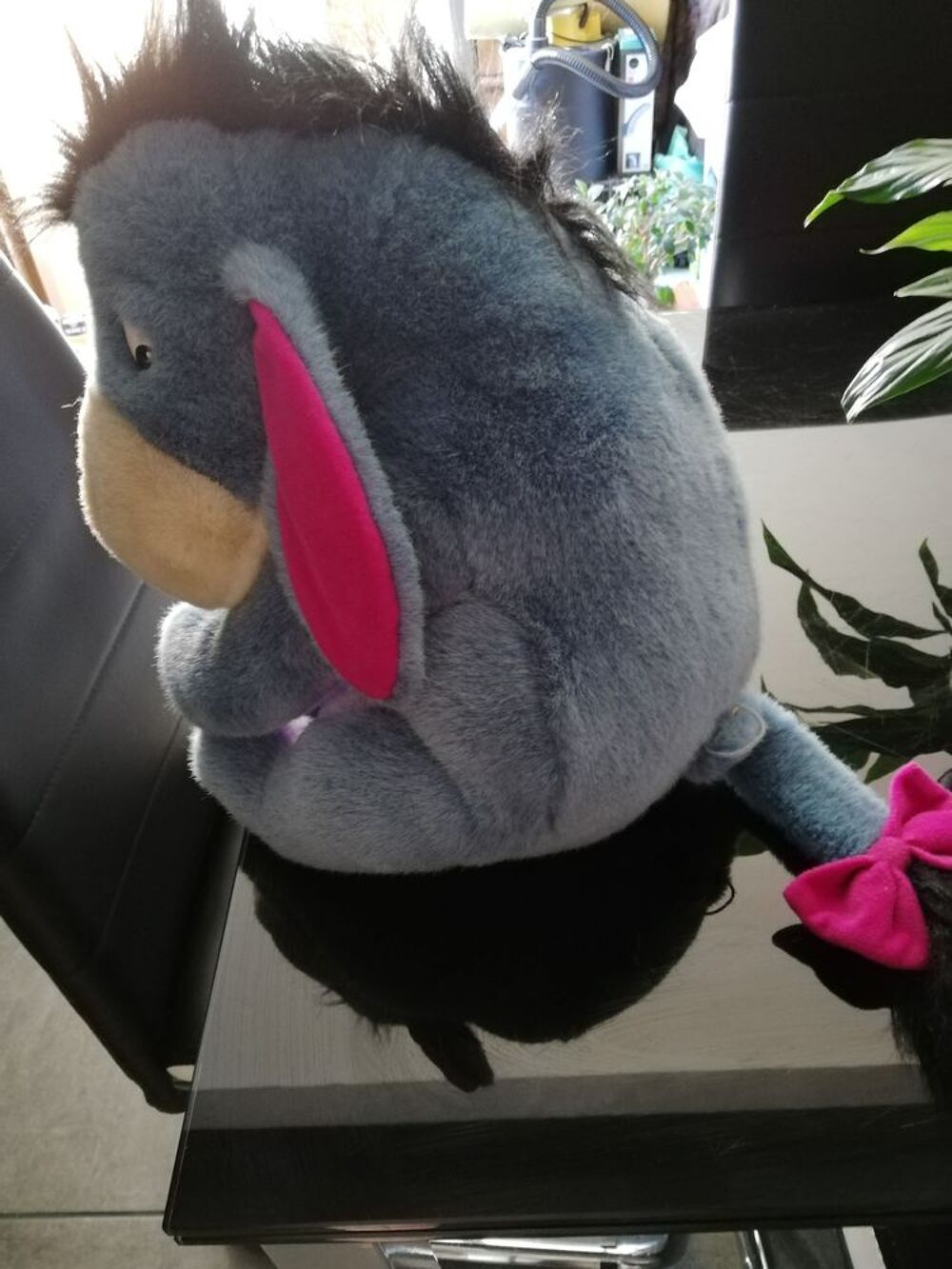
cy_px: 634
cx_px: 476
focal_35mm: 26
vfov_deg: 67.3
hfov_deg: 53.1
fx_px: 953
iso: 500
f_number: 2.2
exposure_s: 1/25
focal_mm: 3.81
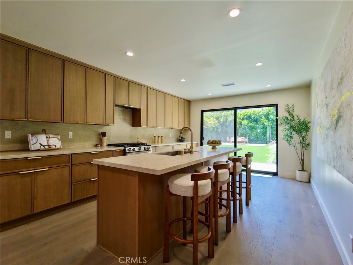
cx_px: 176
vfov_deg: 78.1
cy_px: 132
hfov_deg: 94.5
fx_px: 163
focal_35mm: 16
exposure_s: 1/50
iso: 200
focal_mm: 3.05
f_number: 2.2
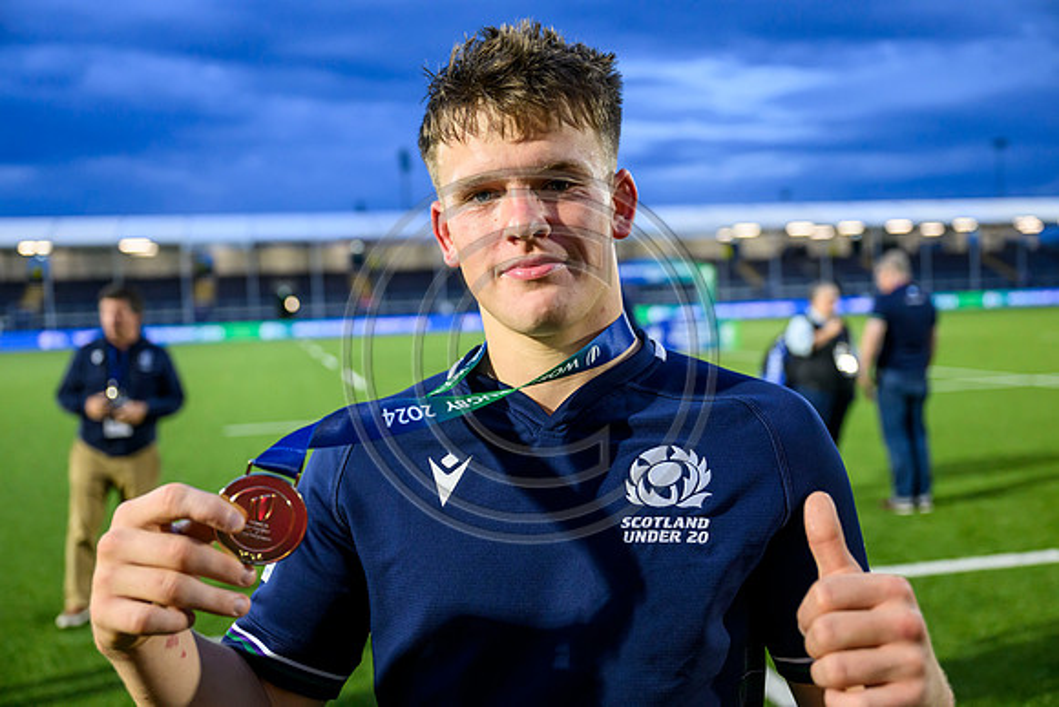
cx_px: 530
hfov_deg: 51.9
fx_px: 1089
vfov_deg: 36.0
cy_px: 354
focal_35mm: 37
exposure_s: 1/800
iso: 3200
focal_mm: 37
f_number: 3.2
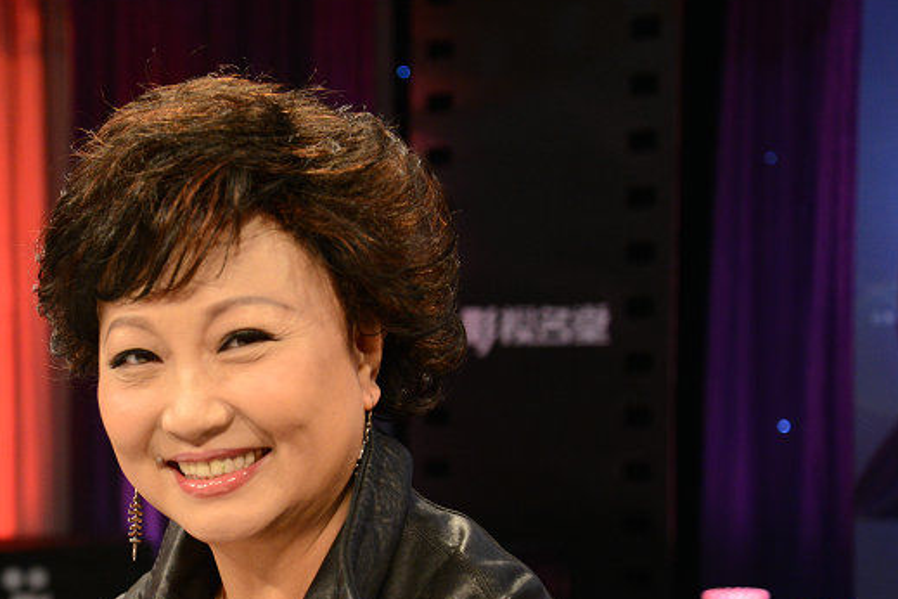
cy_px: 450
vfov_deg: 18.3
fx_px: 1846
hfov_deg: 27.0
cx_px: 221
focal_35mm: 74
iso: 3200
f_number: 4.5
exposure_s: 1/500
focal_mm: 48
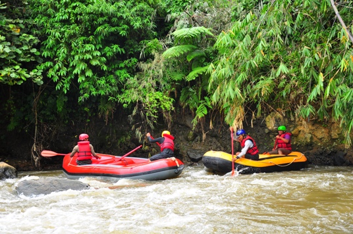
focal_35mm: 51
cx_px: 176
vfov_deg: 26.4
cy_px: 117
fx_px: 499
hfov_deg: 38.9
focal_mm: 34
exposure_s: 1/200
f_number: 5
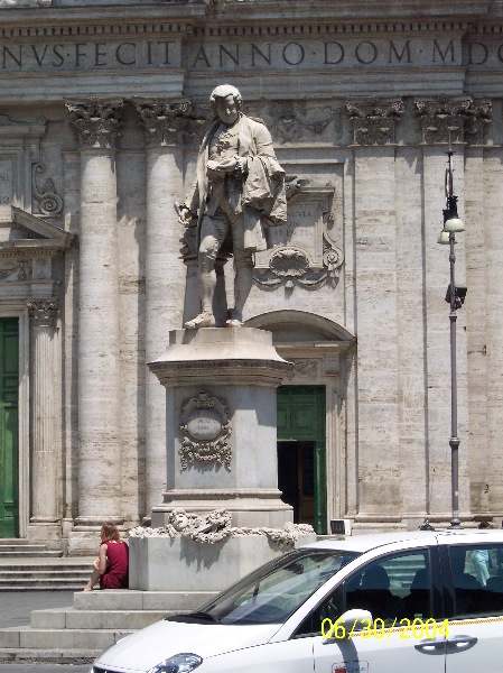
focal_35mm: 114
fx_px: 2212
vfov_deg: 17.3
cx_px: 252
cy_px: 336
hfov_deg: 13.0
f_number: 8
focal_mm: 24
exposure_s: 1/350
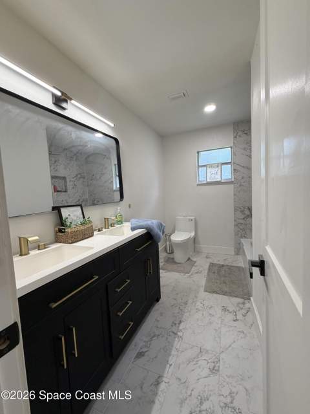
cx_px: 155
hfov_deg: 85.7
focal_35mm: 14
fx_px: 167
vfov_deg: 102.1
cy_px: 207
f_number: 2.2
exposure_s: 1/120
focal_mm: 2.22
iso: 200
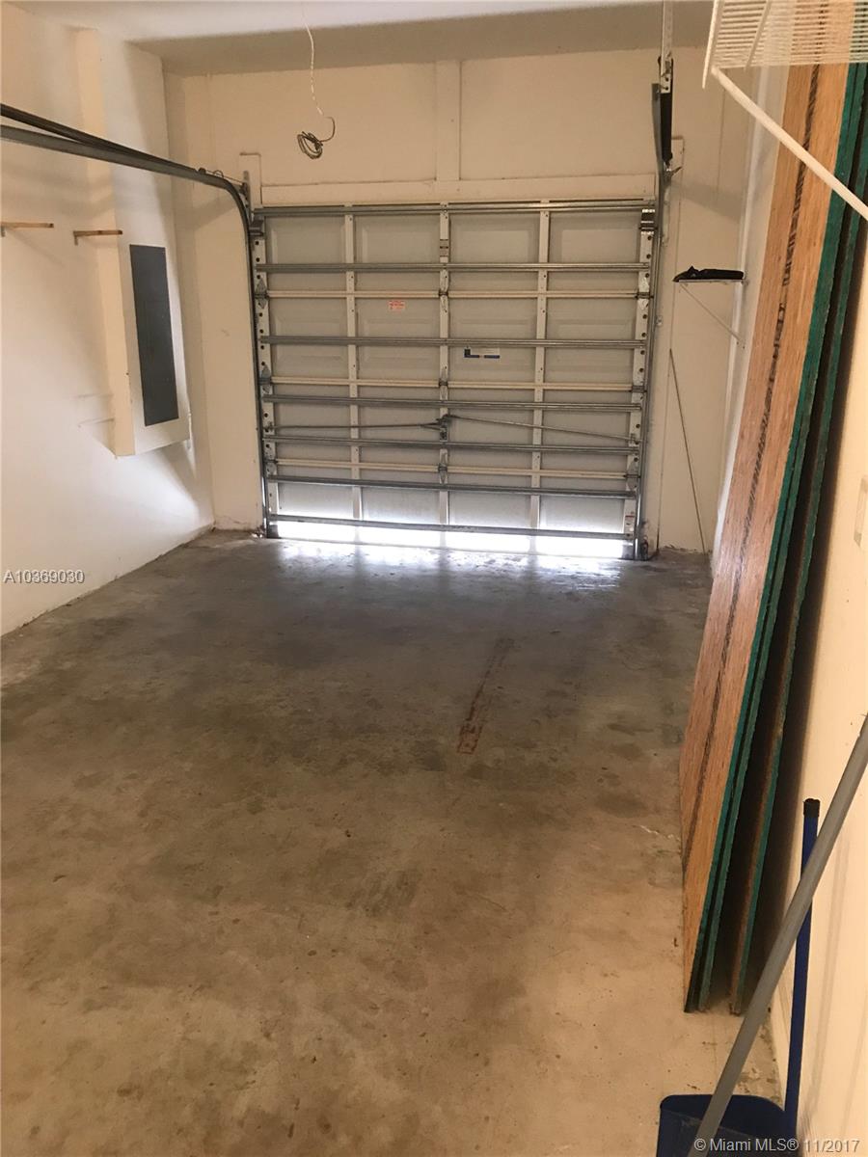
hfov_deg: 49.7
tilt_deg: -16.4
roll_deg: -0.8
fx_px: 936
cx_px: 434
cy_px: 578
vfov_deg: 63.4
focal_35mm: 28
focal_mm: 3.99
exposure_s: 1/12
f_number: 1.8
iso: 100
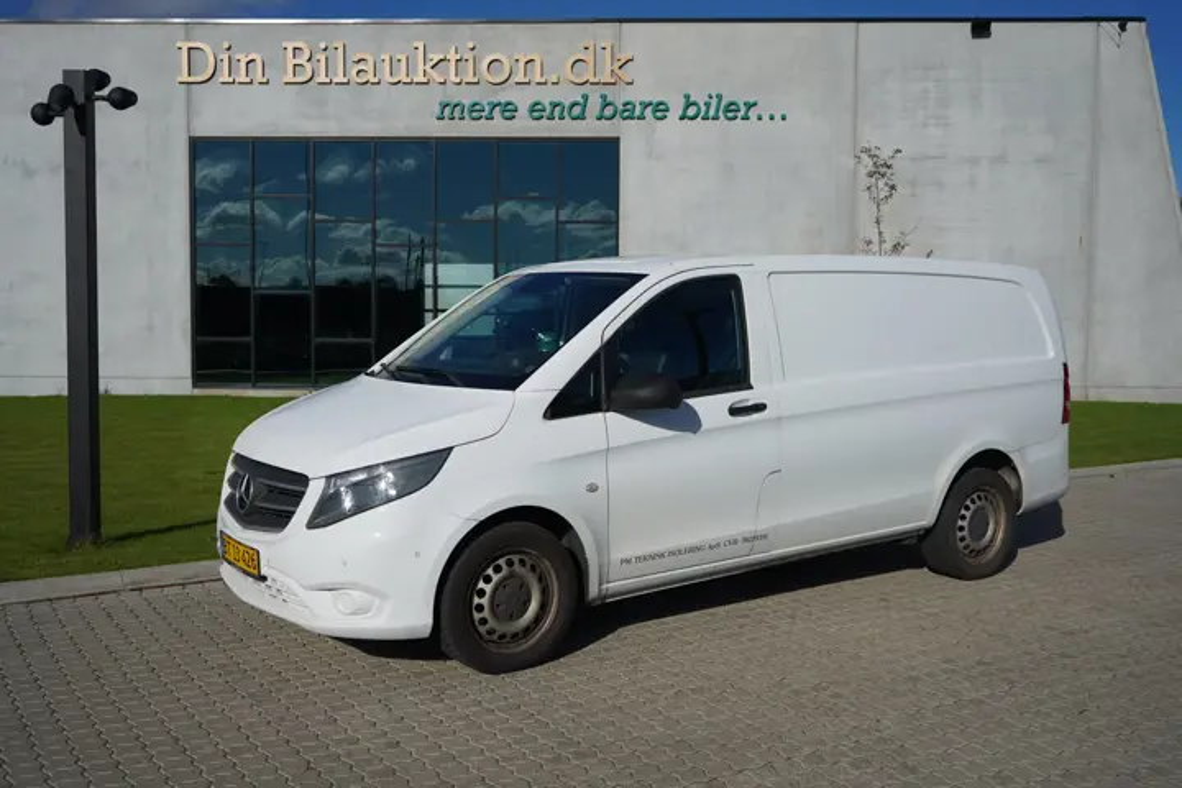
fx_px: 1116
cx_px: 591
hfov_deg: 55.8
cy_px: 394
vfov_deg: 38.9
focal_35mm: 34
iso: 100
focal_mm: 34
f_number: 5
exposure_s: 1/1600
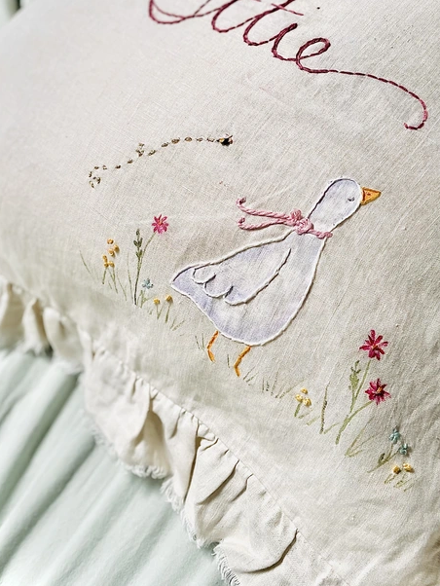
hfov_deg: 37.7
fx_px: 644
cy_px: 247
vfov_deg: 48.8
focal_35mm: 38
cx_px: 253
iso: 50
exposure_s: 1/3509
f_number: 1.6
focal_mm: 4.2
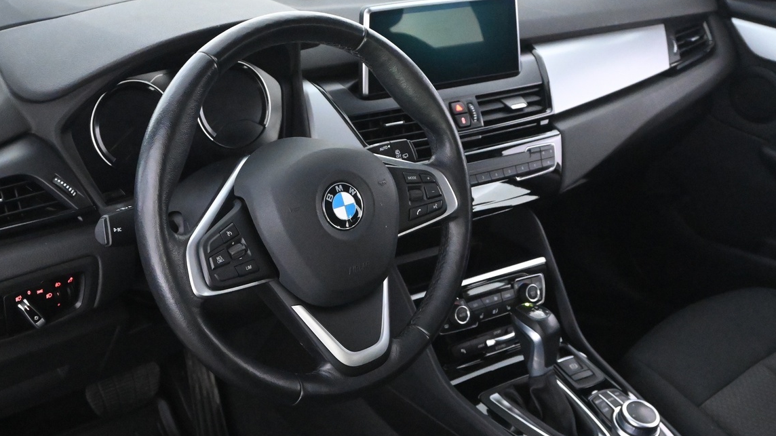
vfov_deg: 25.6
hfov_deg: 43.9
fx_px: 962
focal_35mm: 47
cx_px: 372
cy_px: 212
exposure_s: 1/30
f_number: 5
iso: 8000
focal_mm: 21
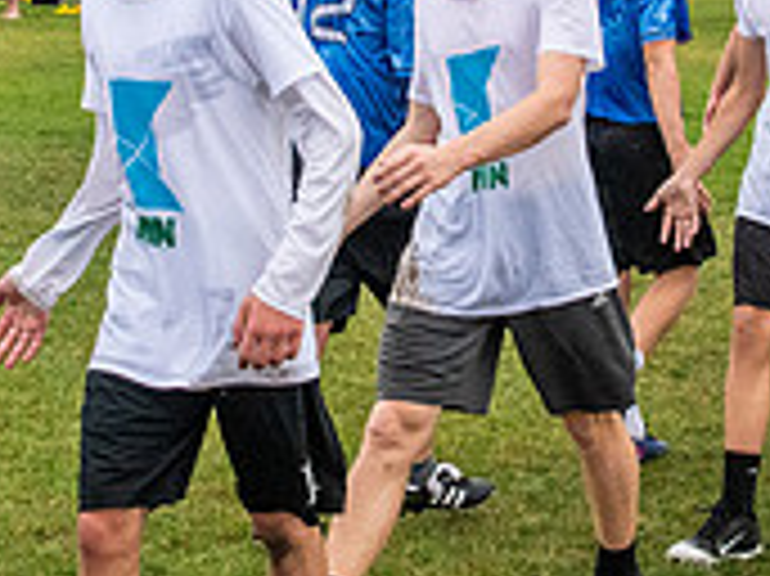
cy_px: -10
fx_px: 2912
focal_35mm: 131
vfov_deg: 11.2
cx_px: 438
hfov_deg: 15.1
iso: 1600
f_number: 5
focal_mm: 23
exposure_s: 1/640
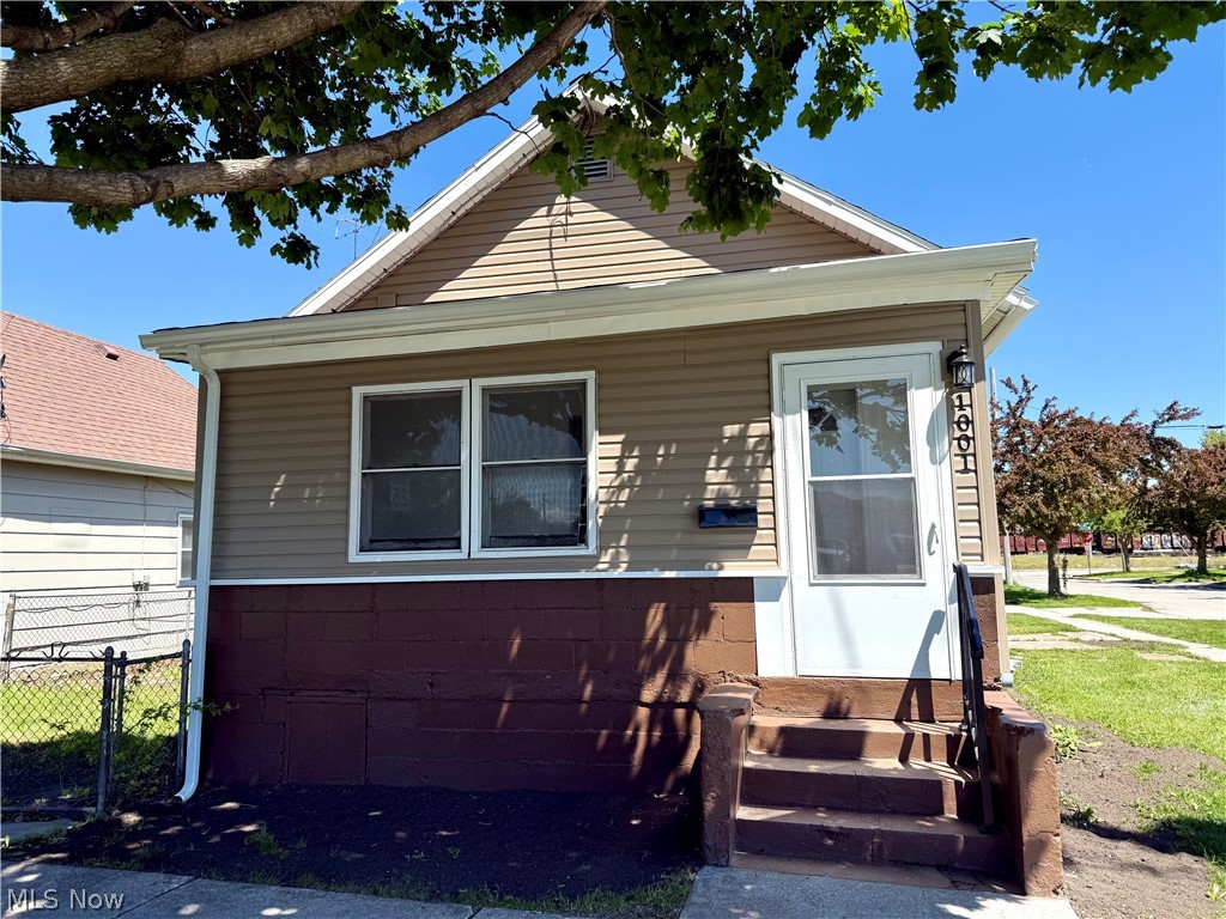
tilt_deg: +6.7
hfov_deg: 71.6
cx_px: 613
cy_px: 460
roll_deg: +1.2
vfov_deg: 56.8
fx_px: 850
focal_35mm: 24
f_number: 1.78
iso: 80
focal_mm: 6.76
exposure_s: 1/2232
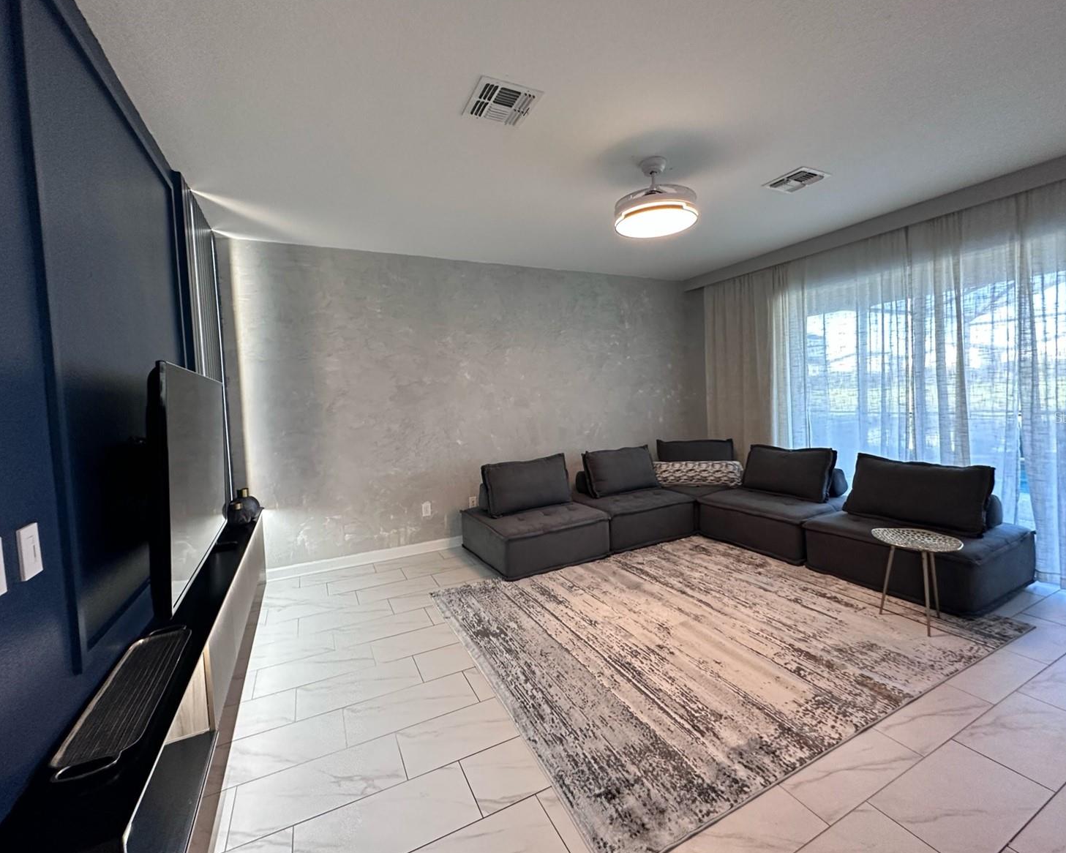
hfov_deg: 96.8
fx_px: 473
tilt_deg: -2.8
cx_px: 538
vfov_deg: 84.0
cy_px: 417
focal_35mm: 15
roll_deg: +2.3
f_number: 2.2
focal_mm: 2.22
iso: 250
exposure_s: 1/60
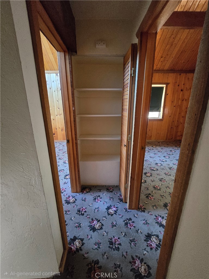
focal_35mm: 13
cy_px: 140
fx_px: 105
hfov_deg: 89.9
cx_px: 104
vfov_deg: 106.2
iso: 1600
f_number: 2.2
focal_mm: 2.2
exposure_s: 1/60.2
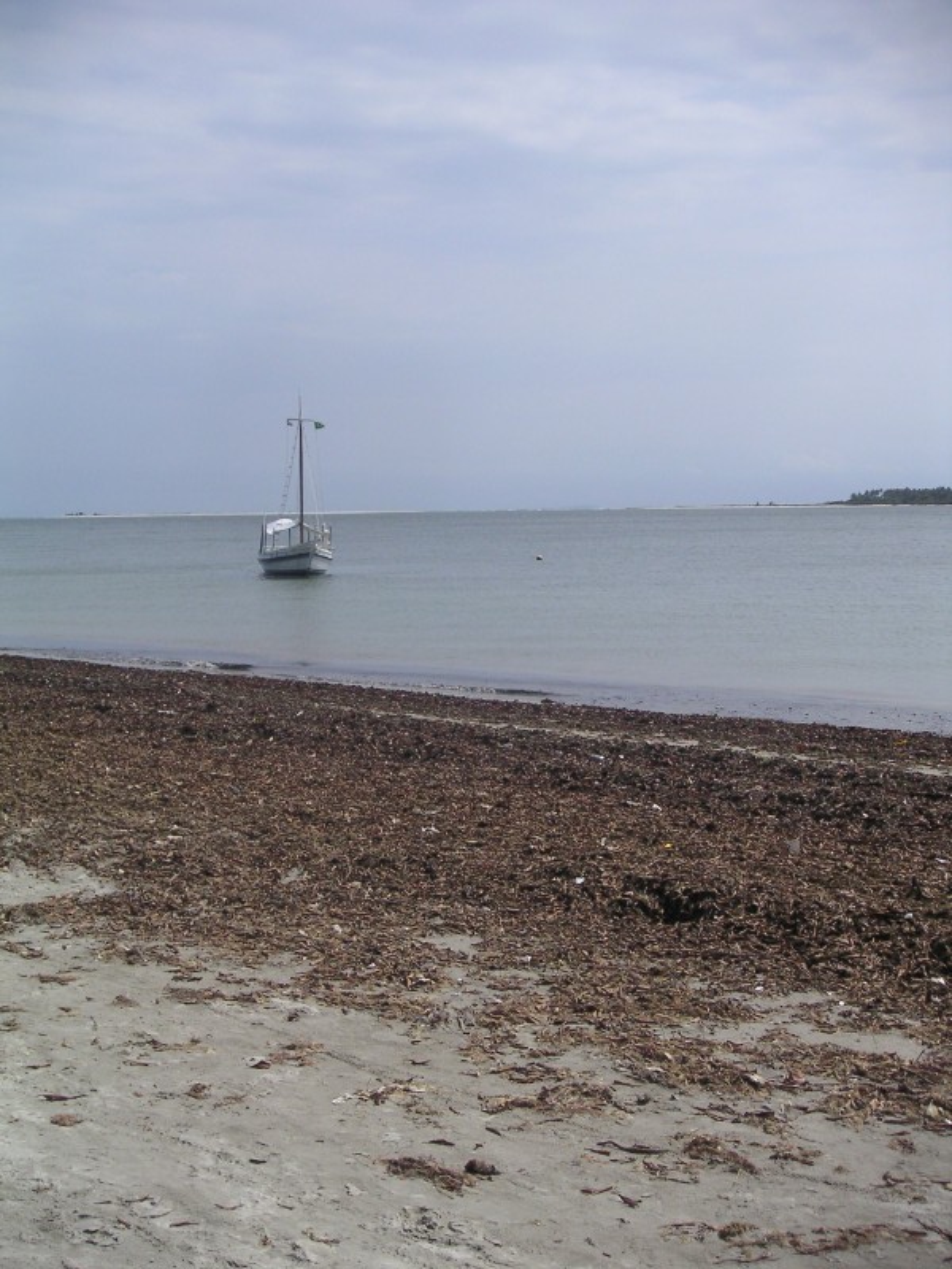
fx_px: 1650
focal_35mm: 45
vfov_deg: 42.1
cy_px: 634
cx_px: 476
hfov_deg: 32.2
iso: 50
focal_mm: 7
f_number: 6.7
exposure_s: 1/350
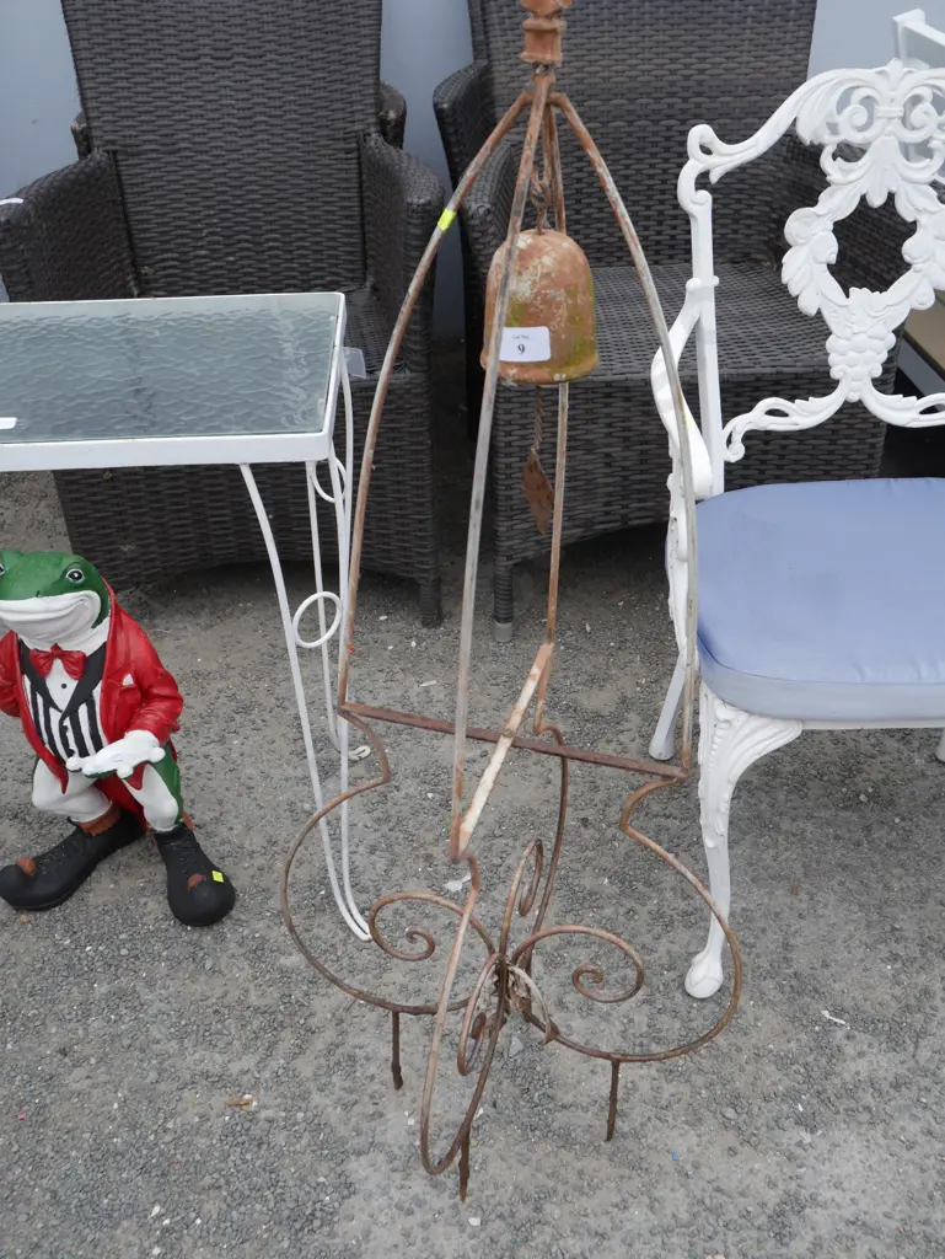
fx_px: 1237
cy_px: 630
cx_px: 472
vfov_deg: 53.9
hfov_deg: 41.8
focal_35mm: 34
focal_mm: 17
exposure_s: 1/250
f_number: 5
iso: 200
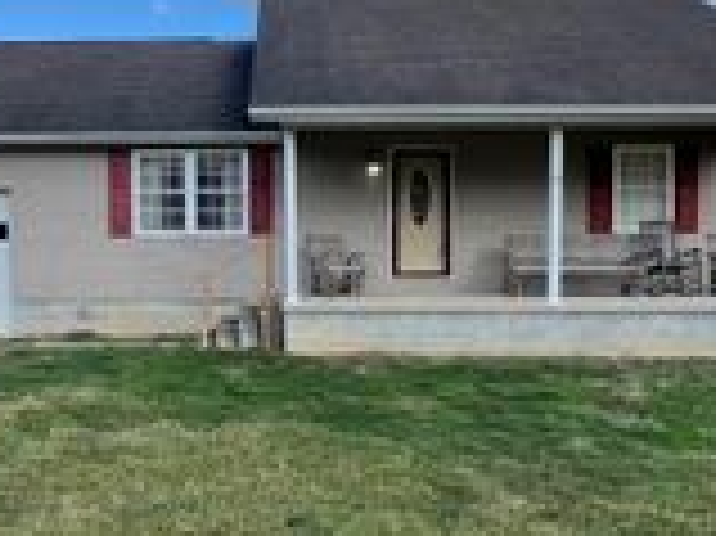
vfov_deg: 35.1
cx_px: 266
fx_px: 847
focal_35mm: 41
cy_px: 263
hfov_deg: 45.4
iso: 32
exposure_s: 1/558
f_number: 1.8
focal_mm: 1.57
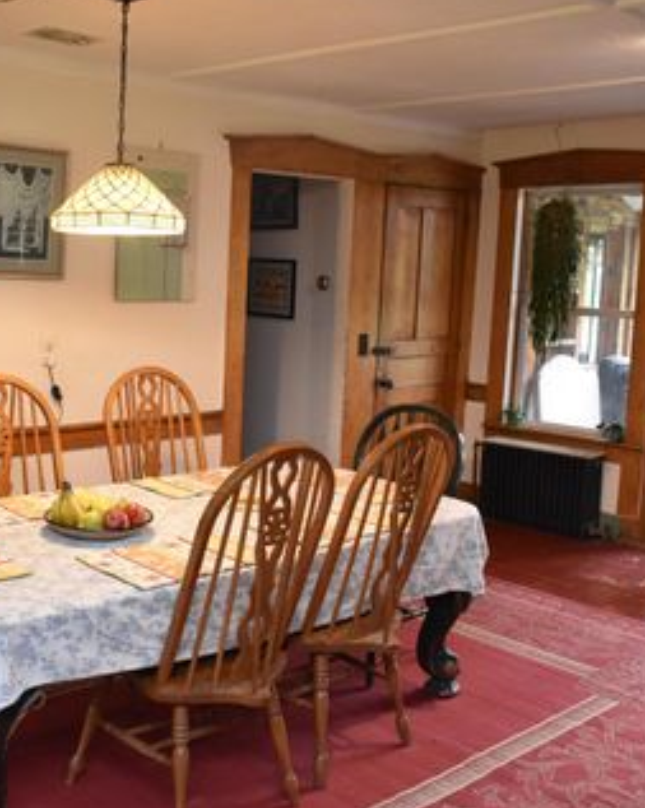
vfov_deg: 45.8
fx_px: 956
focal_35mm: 40
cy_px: 389
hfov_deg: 37.0
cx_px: 237
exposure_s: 1/60
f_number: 4
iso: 2200
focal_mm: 18
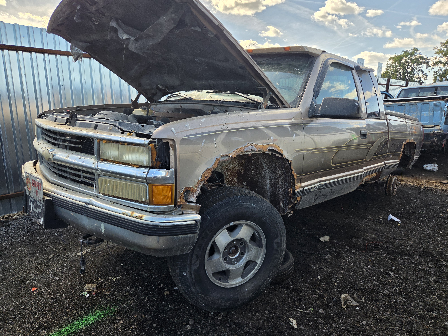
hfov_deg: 73.9
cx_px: 224
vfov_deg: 58.9
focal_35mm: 23
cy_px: 168
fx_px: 298
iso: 80
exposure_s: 1/2169
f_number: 1.8
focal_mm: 5.4
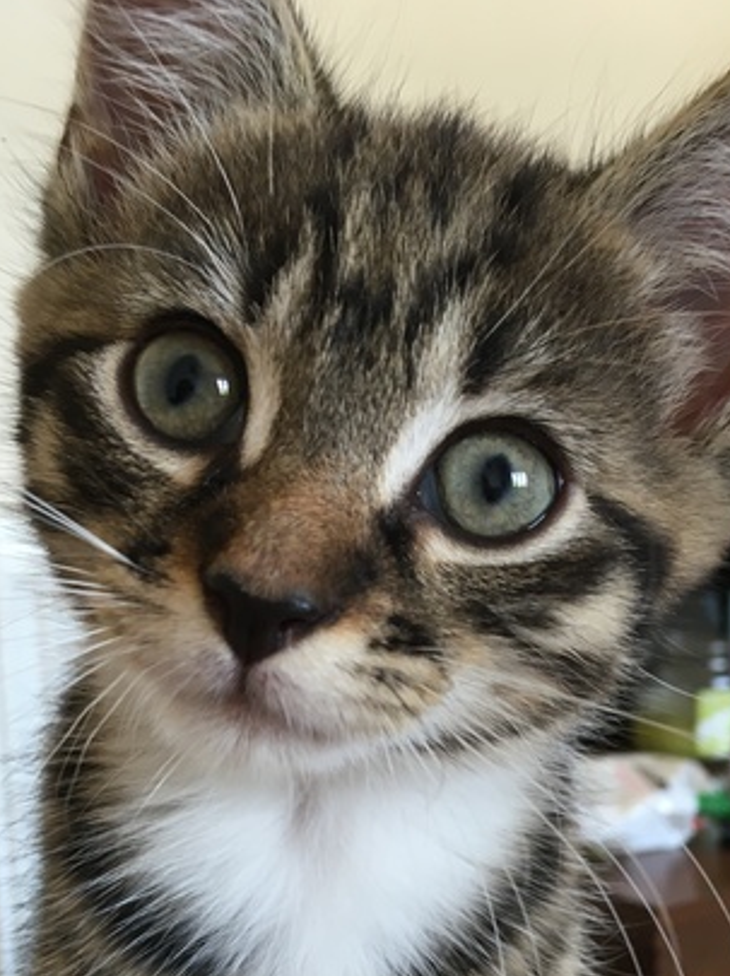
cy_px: 704
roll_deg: +1.4
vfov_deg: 42.8
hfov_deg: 33.5
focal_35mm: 43
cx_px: 378
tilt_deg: -9.2
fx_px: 1211
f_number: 2.2
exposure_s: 1/33
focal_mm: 4.15
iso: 64
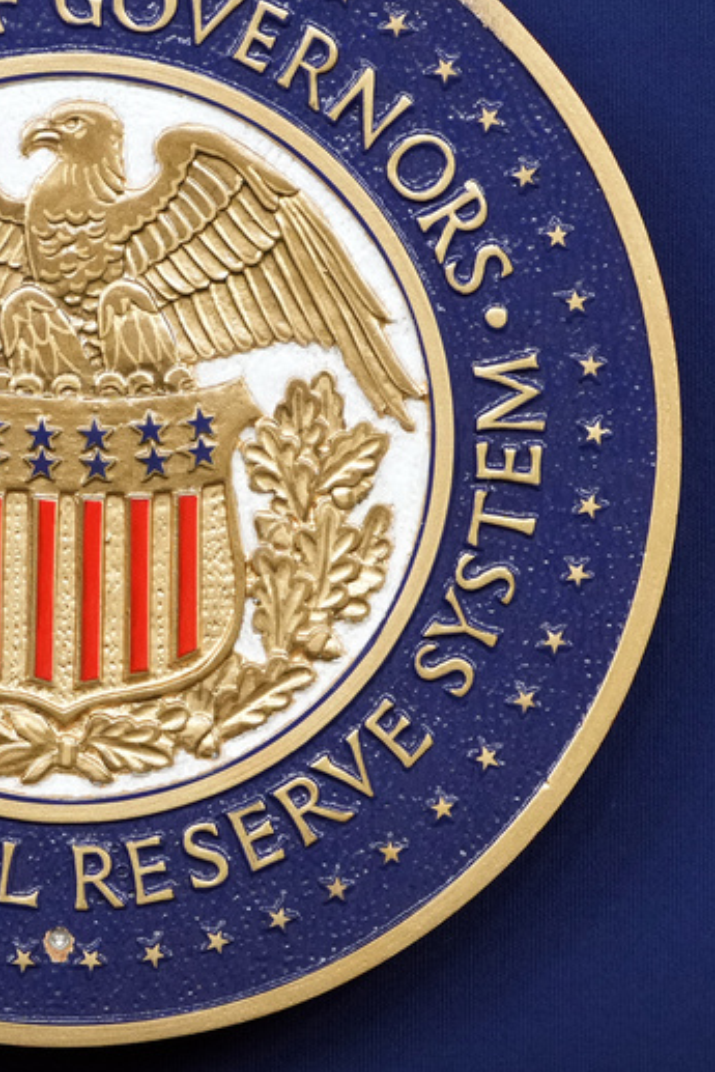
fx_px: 11015
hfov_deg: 3.7
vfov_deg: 5.6
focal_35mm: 370
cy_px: 452
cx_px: 56
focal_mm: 125
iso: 2000
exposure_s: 1/500
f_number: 2.8
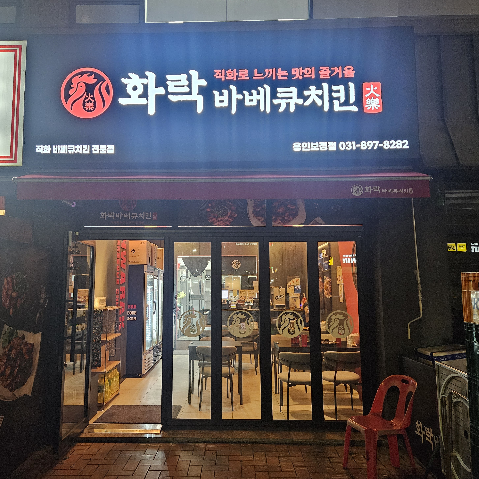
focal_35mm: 28
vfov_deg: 57.3
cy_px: 235
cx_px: 214
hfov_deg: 57.2
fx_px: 438
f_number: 1.8
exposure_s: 1/120
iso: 800
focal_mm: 5.4
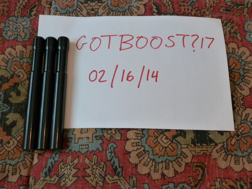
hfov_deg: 51.4
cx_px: 126
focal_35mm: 36
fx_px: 262
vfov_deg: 39.7
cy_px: 94
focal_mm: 6.4
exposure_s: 1/50
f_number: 3.7
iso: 400
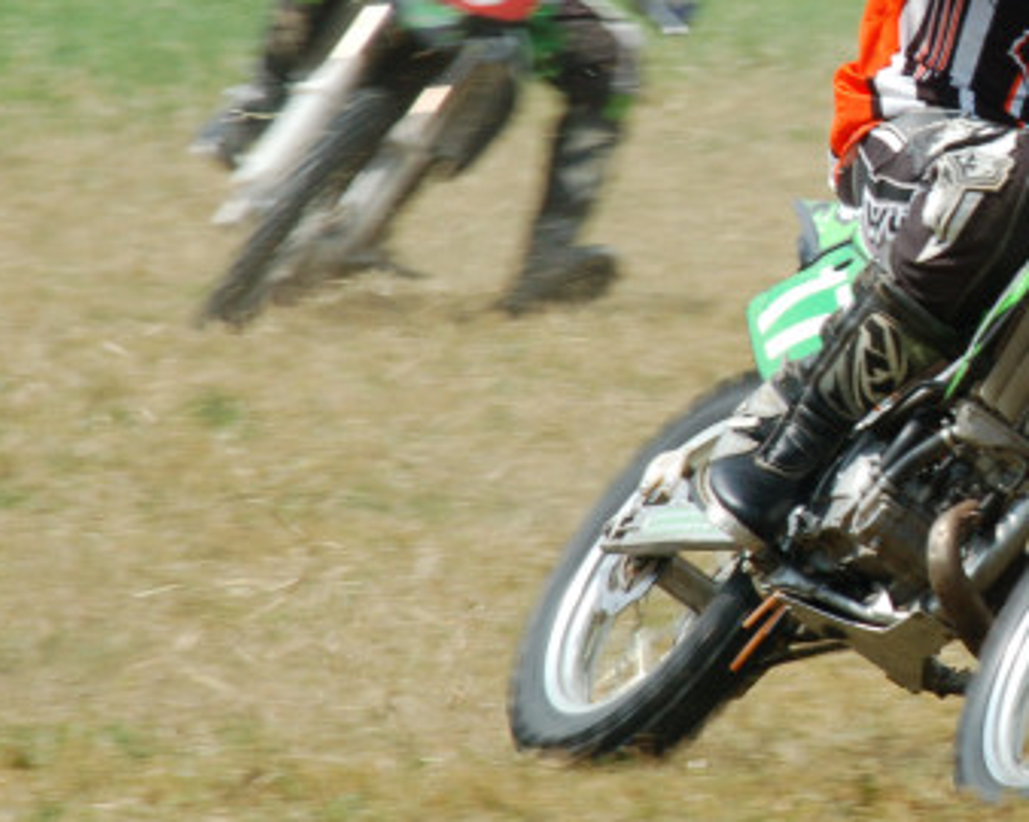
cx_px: 1199
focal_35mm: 999
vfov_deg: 1.5
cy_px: 271
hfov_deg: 1.9
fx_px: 30406
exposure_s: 1/180
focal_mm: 300
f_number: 16
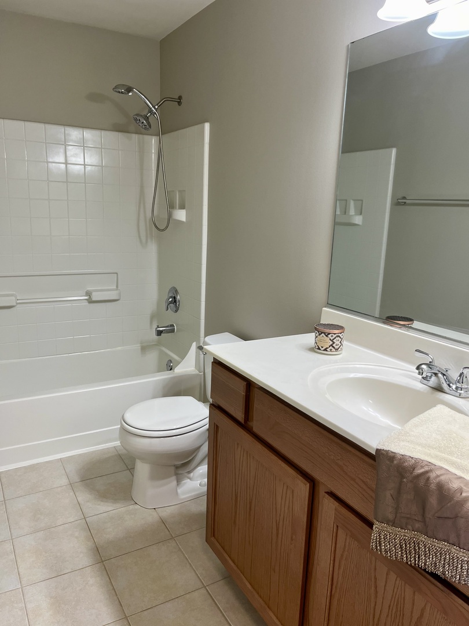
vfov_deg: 67.3
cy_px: 313
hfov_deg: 53.1
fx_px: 470
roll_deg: -2.5
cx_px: 234
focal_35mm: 26
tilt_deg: -14.9
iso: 80
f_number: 1.6
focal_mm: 5.1
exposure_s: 1/120
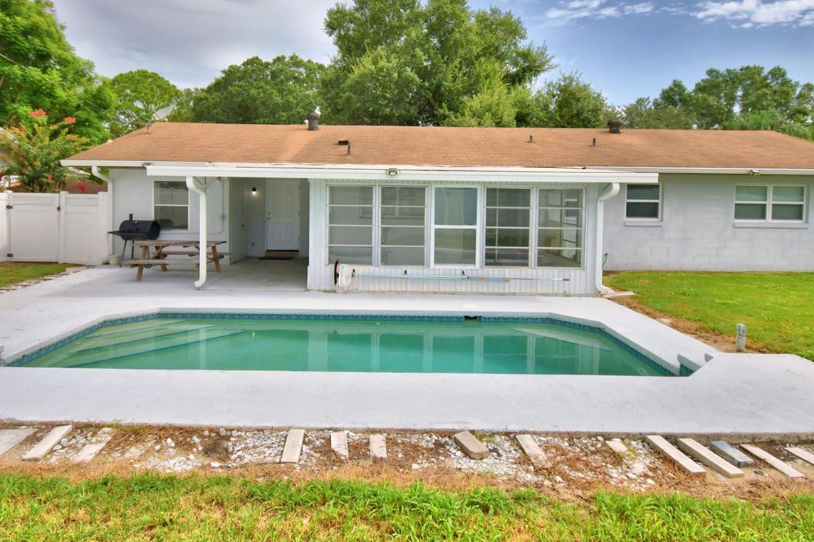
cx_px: 392
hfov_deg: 81.2
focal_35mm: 21
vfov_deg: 58.9
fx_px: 475
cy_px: 215
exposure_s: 1/1600
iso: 100
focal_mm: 10
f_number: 4.5
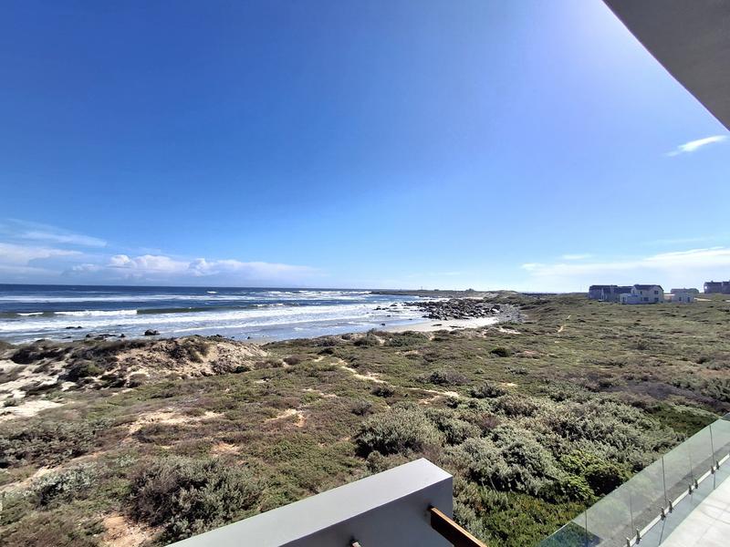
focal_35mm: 16
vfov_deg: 78.1
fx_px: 337
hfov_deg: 94.5
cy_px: 274
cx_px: 365
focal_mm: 1.64
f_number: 2.2
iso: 40
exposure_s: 1/2500
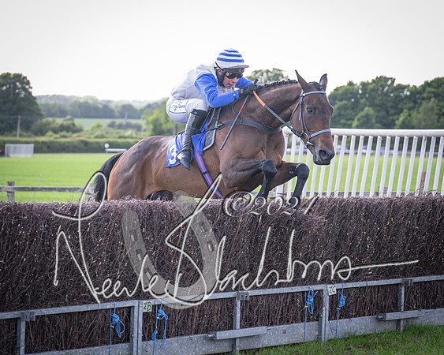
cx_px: 120
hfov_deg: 16.7
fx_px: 1509
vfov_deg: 13.4
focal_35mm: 115
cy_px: 205
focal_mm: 70
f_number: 2.8
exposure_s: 1/1600
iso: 640
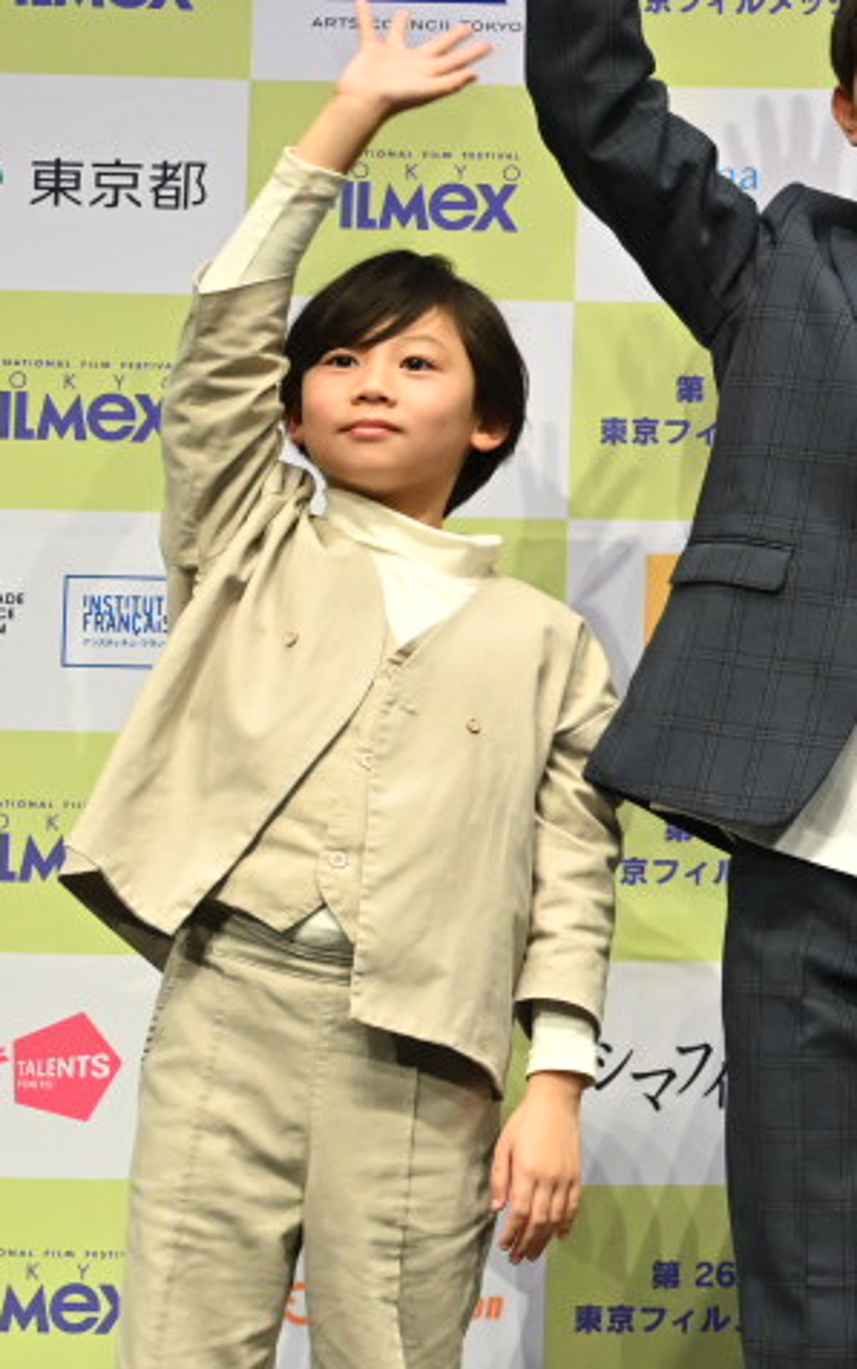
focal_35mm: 163
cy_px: 613
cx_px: 1898
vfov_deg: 12.8
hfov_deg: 7.6
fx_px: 6084
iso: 2000
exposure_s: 1/200
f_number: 5.6
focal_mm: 47
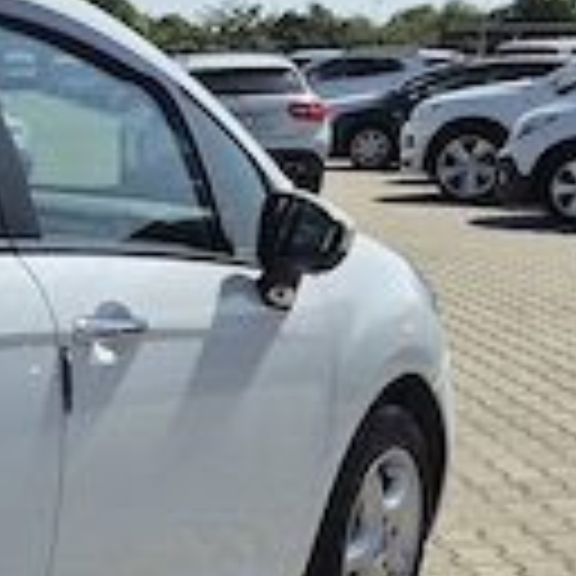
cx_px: -356
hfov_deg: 16.3
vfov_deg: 18.2
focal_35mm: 95
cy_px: 441
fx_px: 1788
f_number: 1.8
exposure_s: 1/4128
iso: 50
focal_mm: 5.4
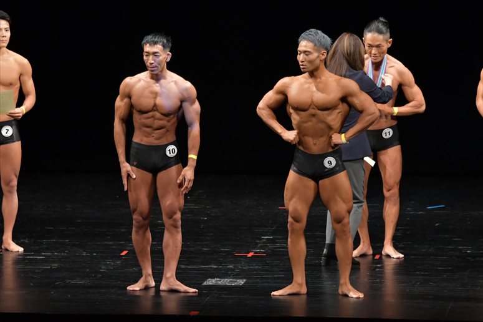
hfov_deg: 8.1
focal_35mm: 255
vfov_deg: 5.4
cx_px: 242
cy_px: 161
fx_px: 3420
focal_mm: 170
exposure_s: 1/400
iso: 3200
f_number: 5.6
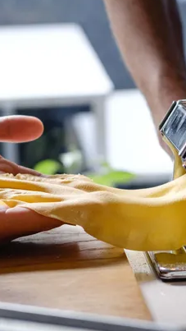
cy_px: 140
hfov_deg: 8.6
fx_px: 1235
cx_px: 185
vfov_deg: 15.2
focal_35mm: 141
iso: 800
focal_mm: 35
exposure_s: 1/500
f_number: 2
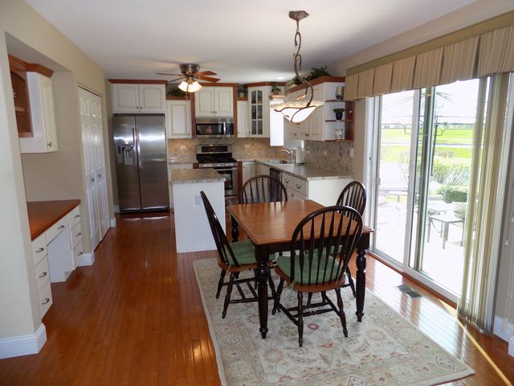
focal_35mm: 23
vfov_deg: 58.9
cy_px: 193
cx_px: 257
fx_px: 342
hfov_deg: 73.9
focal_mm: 4
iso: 125
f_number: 3.1
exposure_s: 1/30
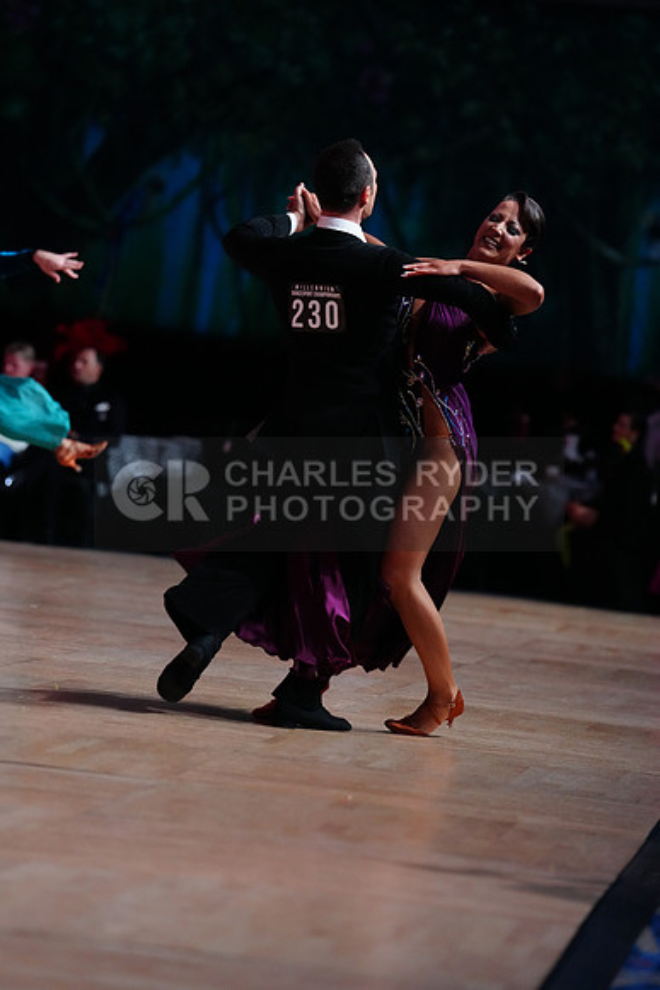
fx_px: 4589
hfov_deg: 8.2
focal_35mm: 167
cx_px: 330
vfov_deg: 12.3
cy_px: 495
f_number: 3.5
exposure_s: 1/400
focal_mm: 167
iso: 4000
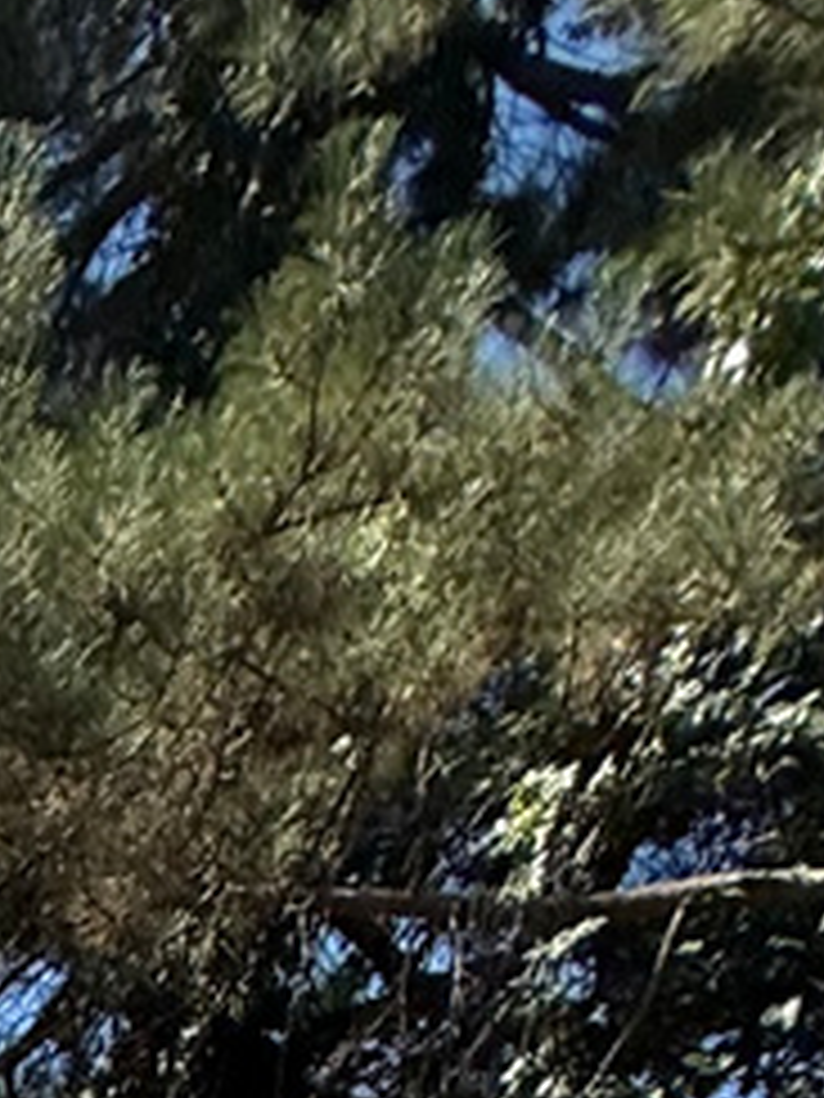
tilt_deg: -20.3
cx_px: -1234
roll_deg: -1.2
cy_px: 2988
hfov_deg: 12.5
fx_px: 2793
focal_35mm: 88
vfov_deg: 12.8
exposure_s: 1/1368
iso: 50
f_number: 2.2
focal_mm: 2.22
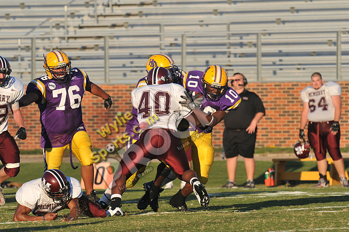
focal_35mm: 390
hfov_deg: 5.3
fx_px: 3776
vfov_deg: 3.5
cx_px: 174
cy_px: 116
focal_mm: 260
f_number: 5.6
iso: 640
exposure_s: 1/2000
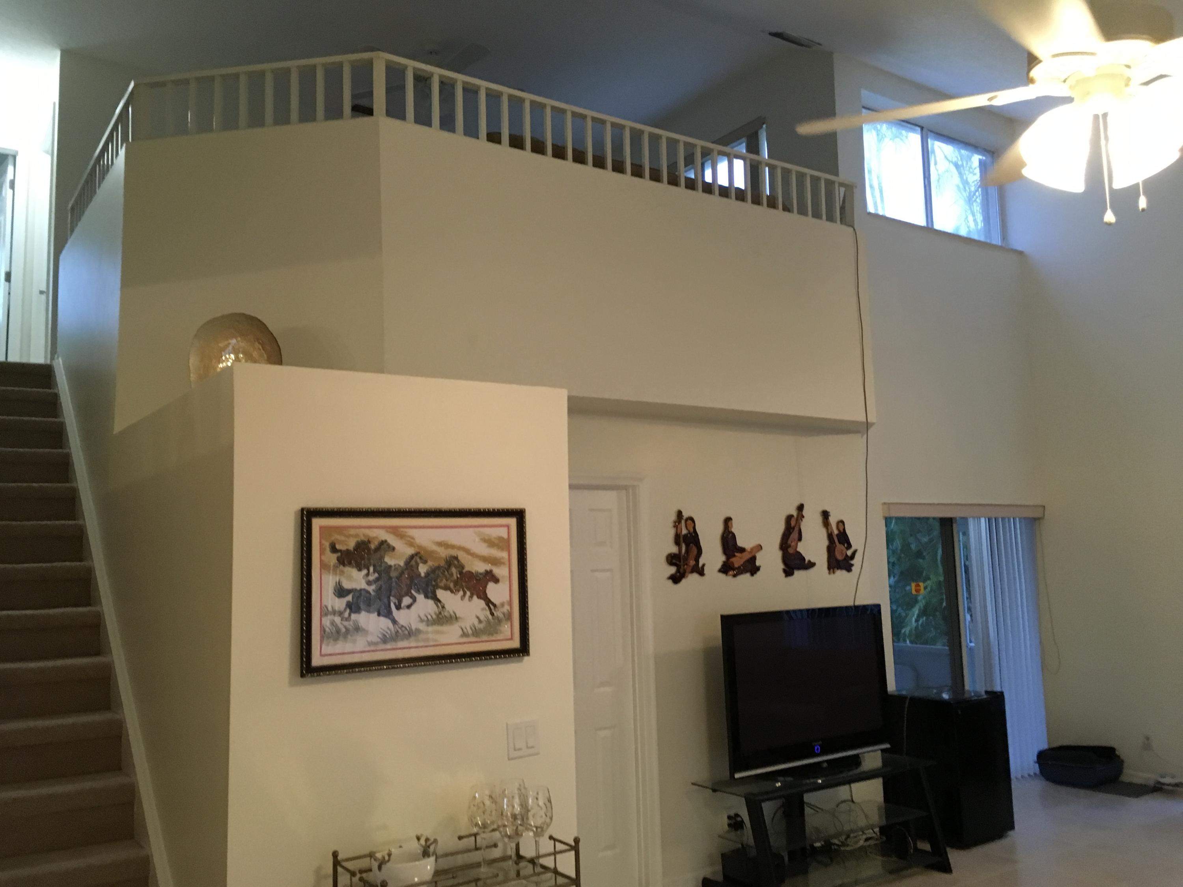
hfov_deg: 61.7
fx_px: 991
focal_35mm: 29
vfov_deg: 48.2
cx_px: 592
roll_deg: +4.5
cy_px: 444
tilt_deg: +8.3
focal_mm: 4.15
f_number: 2.2
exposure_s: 1/30
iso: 200
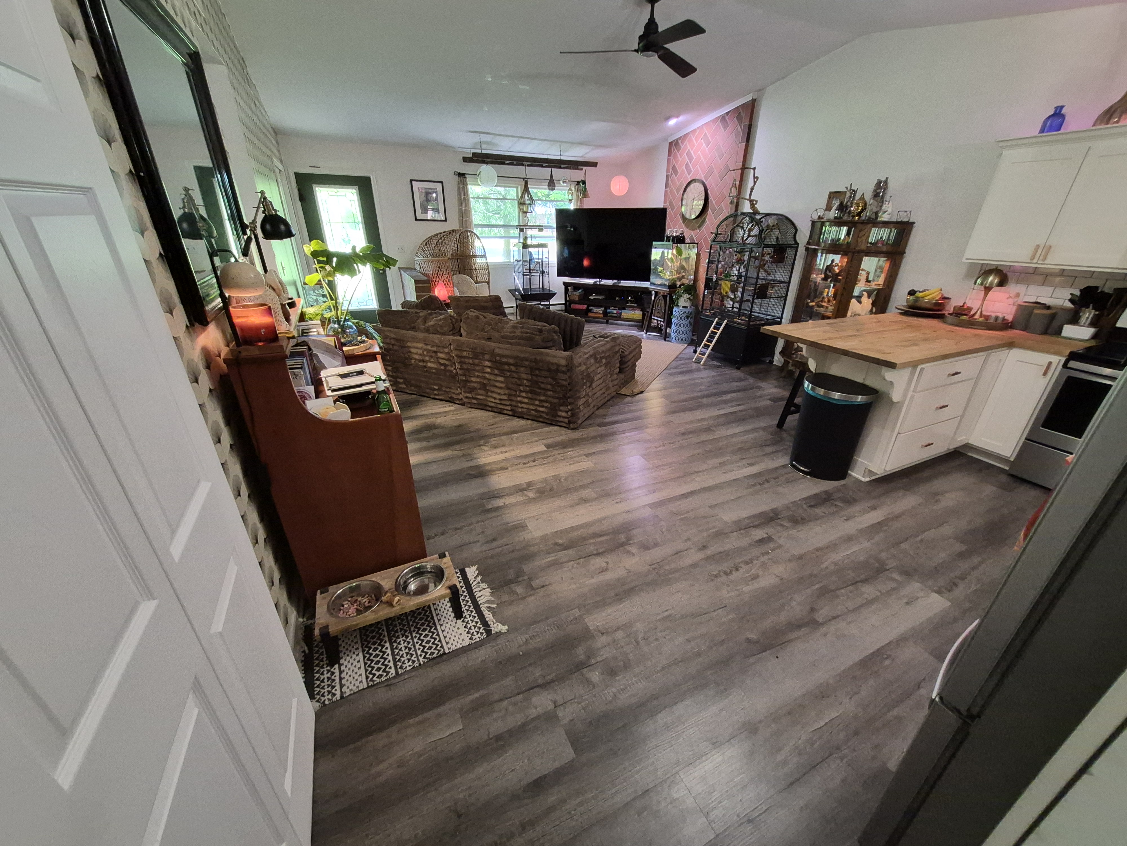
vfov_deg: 89.9
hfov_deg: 106.2
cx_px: 564
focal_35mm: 13
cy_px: 423
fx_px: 423
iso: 1250
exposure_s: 1/60
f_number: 2.2
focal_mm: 1.74
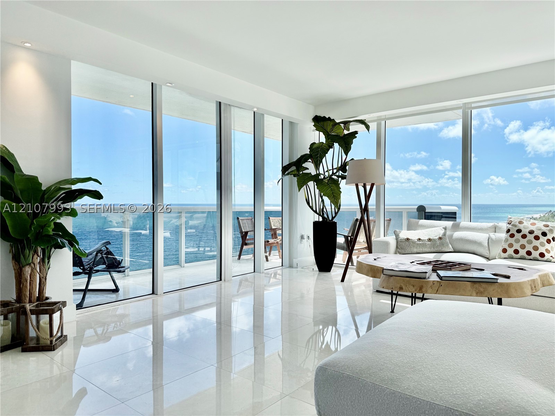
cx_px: 278
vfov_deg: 56.8
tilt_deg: -1.5
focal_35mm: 24
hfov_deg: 71.6
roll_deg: -0.1
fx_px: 385
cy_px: 208
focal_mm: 6.76
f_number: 1.78
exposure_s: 1/1949
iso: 80
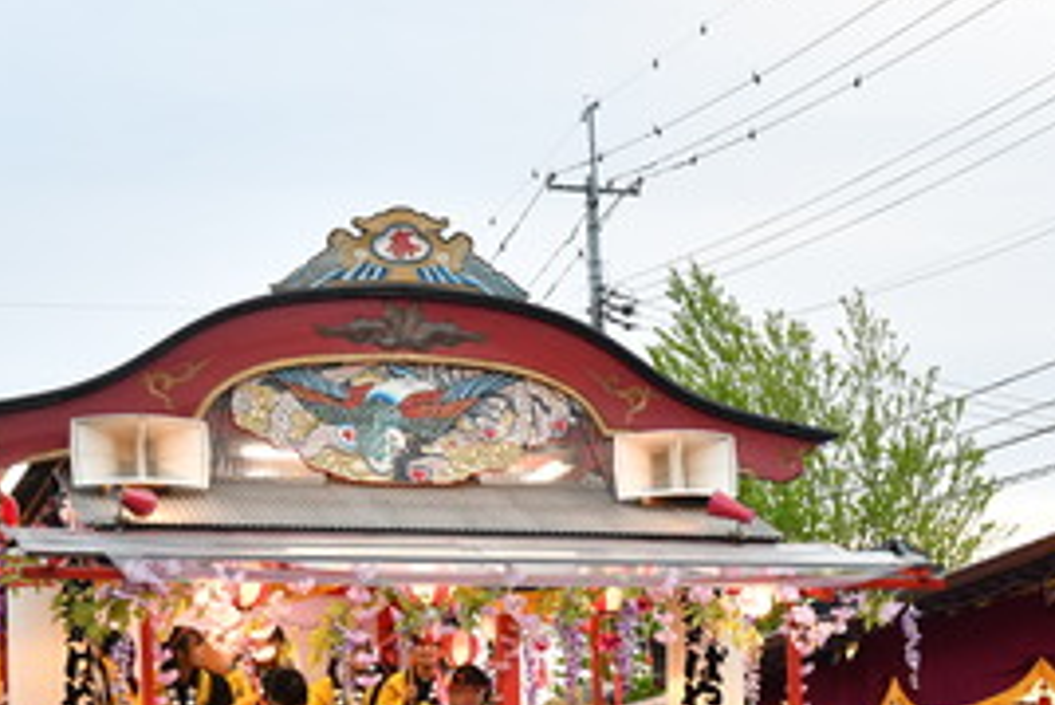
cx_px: 827
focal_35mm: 106
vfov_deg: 12.7
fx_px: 3108
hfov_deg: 19.1
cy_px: 754
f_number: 4
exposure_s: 1/500
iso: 1000
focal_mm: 32
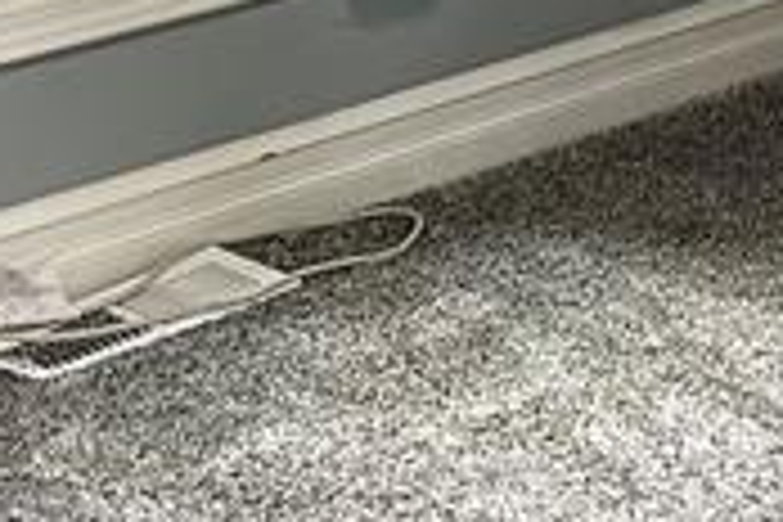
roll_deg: +0.3
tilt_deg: -13.0
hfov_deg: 12.5
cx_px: 1053
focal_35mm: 159
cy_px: -126
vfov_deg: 8.5
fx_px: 3458
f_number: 1.5
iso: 200
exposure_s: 1/60
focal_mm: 5.7
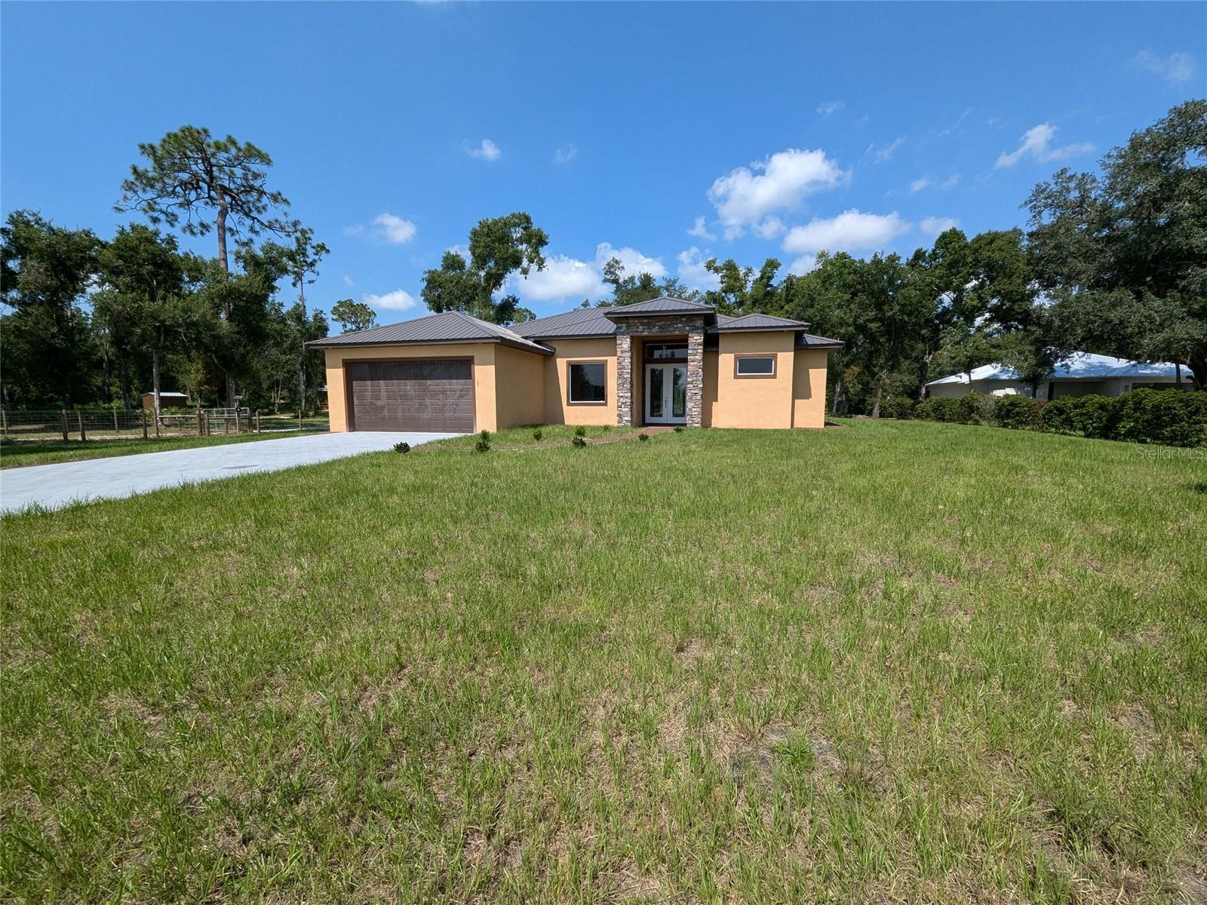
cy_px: 452
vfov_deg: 89.9
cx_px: 604
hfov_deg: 106.2
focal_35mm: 13
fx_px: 453
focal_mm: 1.95
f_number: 2.2
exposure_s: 1/1692
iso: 47
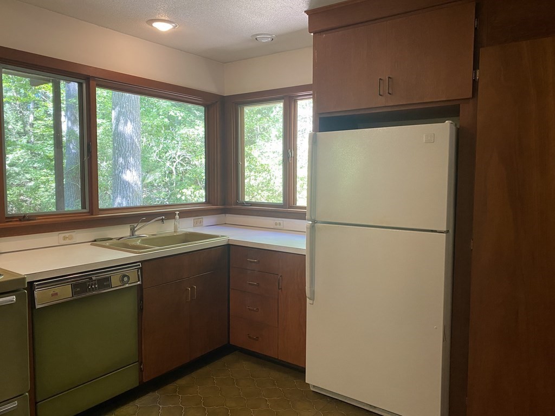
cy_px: 208
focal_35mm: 26
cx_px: 278
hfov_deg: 67.3
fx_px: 417
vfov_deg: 53.1
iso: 200
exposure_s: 1/60
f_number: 1.8
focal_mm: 4.25
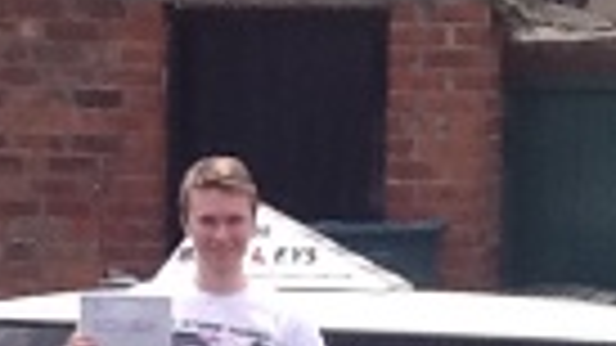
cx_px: 405
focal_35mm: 175
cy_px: 555
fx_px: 2858
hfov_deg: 12.3
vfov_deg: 6.8
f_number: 2.4
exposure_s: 1/557
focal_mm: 2.03
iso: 40
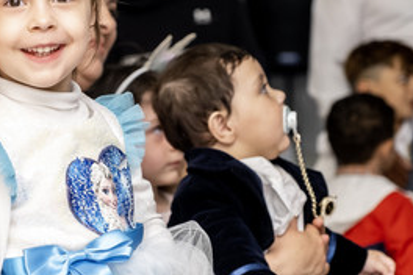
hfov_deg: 11.9
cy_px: 71
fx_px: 1973
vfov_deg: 8.0
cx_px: 95
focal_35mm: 172
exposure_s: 1/160
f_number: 2.8
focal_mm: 47
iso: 1250
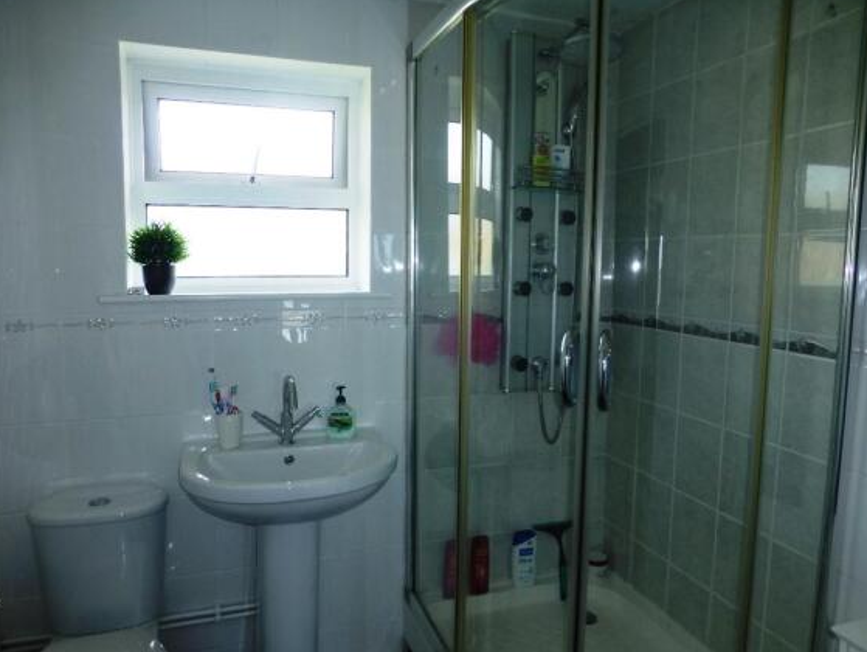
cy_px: 322
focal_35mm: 25
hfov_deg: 69.3
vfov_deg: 54.9
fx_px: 627
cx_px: 442
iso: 100
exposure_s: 1/60
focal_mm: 4.3
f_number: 3.3
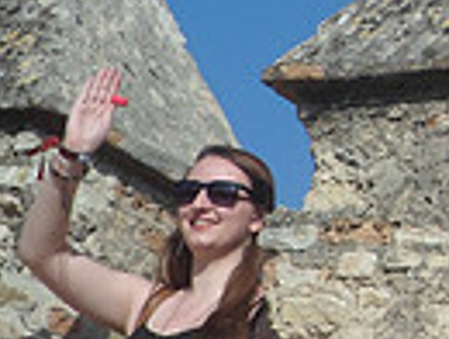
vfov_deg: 7.9
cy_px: -74
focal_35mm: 187
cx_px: 829
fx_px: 2430
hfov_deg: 9.9
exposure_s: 1/1000
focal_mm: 7.8
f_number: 4.2
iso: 80
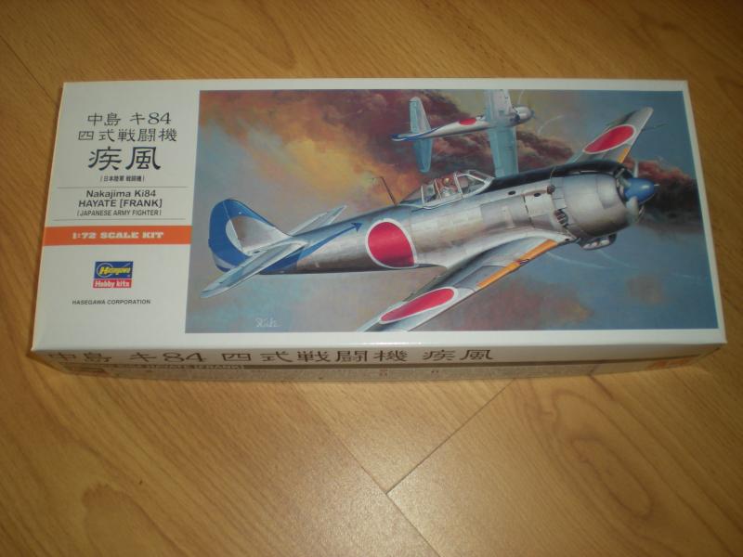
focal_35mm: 38
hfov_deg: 49.0
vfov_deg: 37.7
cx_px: 372
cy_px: 278
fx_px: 816
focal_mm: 6.3
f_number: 3.1
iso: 64
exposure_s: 1/30
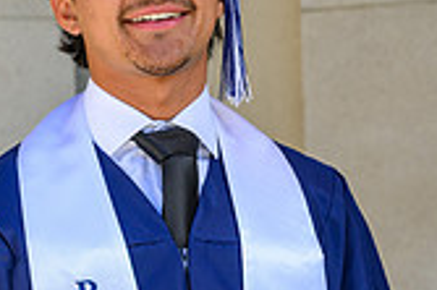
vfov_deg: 5.9
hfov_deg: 9.0
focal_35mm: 229
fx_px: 2777
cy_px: 376
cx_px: 170
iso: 100
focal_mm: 85
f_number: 5.6
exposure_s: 1/200
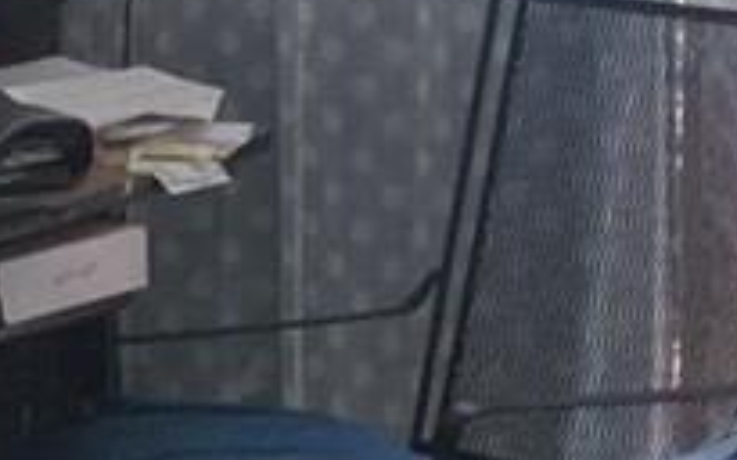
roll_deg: -1.2
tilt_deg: -4.0
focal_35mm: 240
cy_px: -198
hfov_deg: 8.7
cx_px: 68
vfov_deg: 5.4
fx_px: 4819
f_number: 2.2
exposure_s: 1/30
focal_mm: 4.15
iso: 50
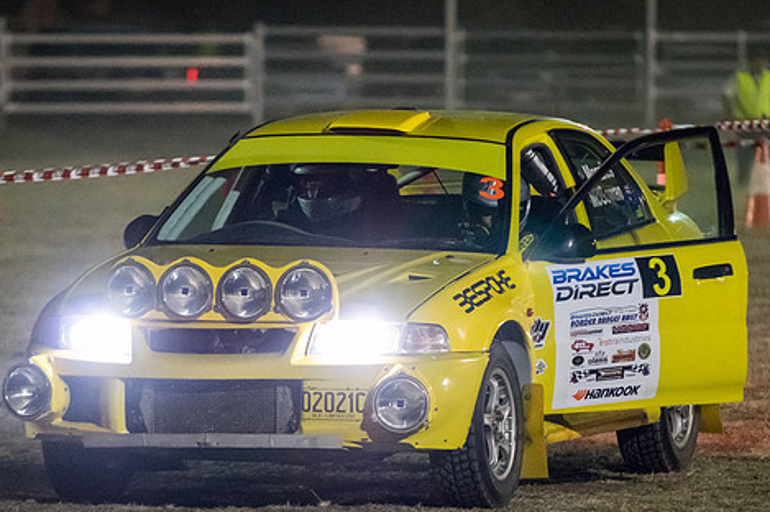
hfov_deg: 5.6
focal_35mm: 371
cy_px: 310
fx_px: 7929
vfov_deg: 3.7
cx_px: 383
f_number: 3.2
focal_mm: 200
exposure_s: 1/200
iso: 4000
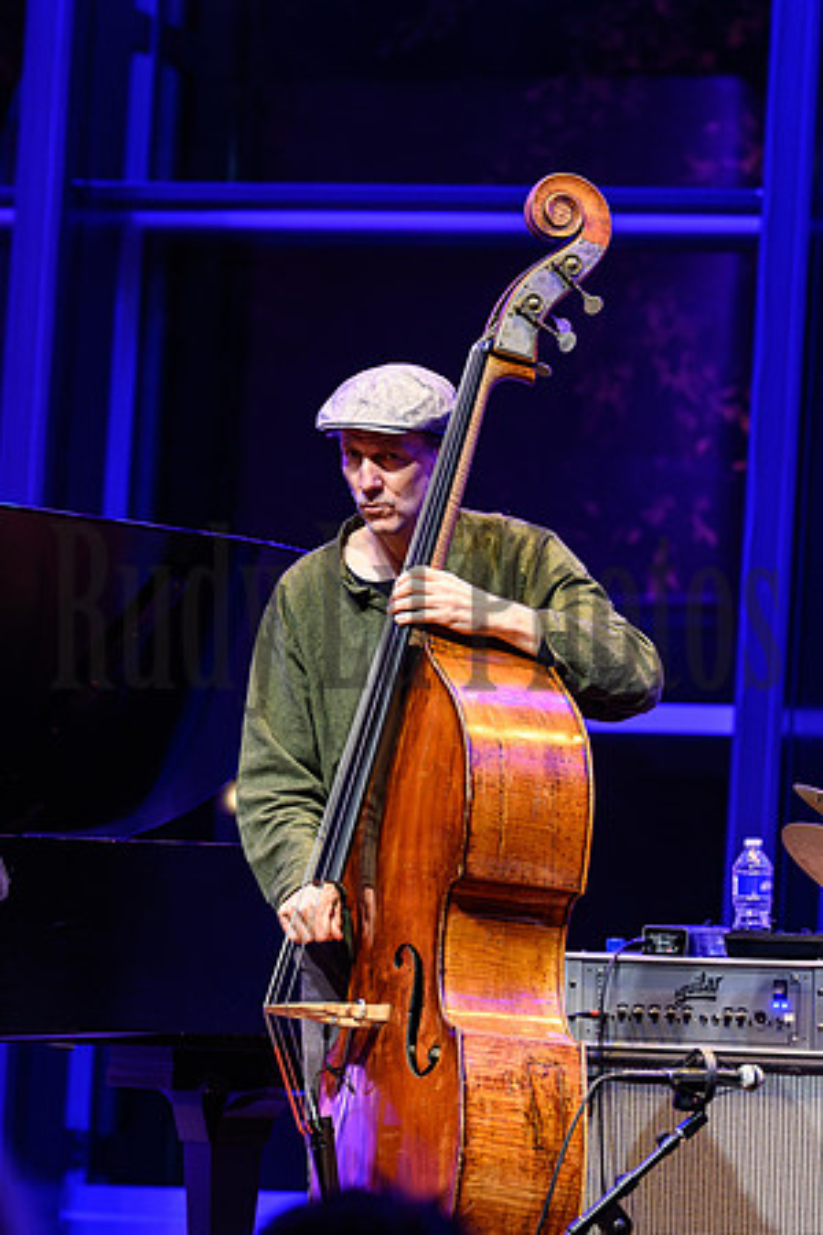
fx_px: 10287
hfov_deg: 4.6
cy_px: 618
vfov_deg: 6.9
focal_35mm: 300
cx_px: 412
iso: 5000
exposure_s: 1/125
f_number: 5.6
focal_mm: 200
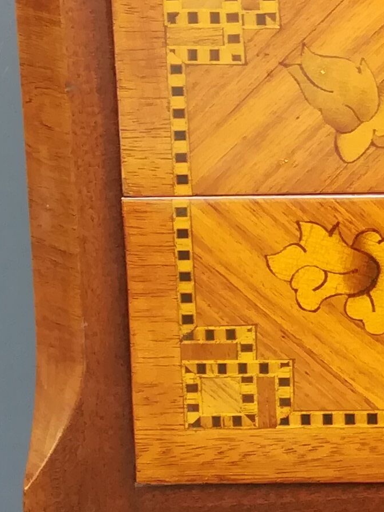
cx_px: 726
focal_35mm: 116
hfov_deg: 11.7
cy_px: -65
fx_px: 1715
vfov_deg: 16.4
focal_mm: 3.83
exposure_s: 1/33.3
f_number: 2.2
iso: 100
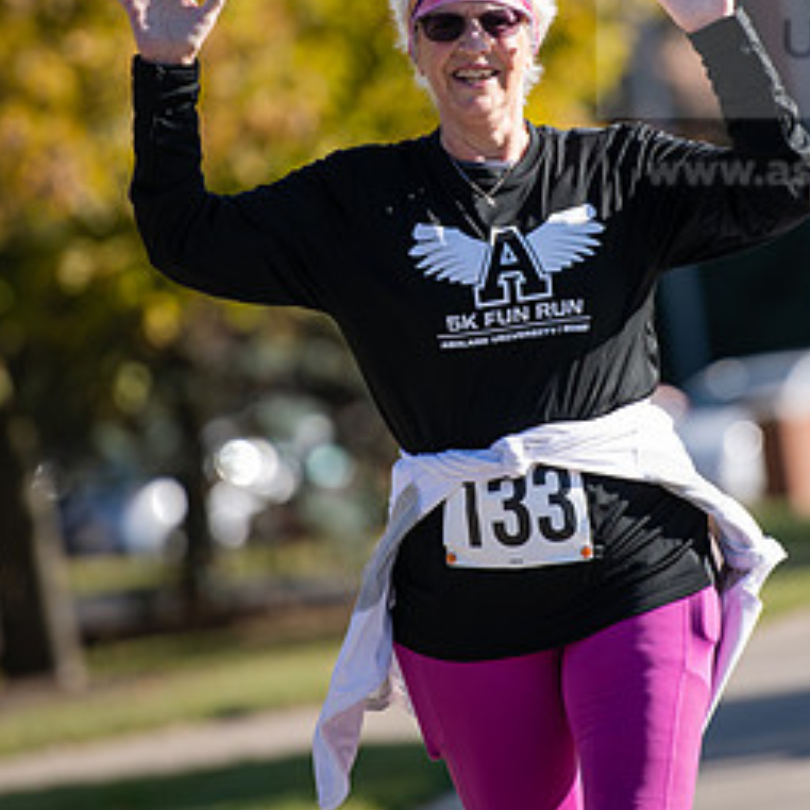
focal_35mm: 388
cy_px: 238
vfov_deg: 4.5
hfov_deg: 4.5
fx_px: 10272
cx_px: 501
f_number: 3.2
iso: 64
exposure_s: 1/500
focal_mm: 200
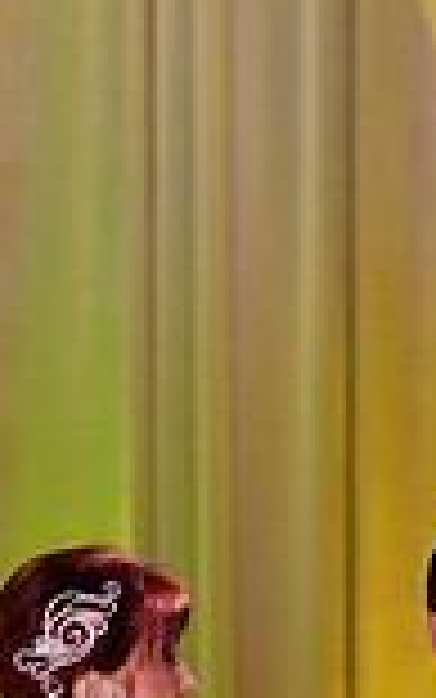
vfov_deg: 4.2
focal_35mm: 500
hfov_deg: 2.6
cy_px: 1216
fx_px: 9497
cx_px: 366
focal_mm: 131
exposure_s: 1/320
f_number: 4.5
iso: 3200
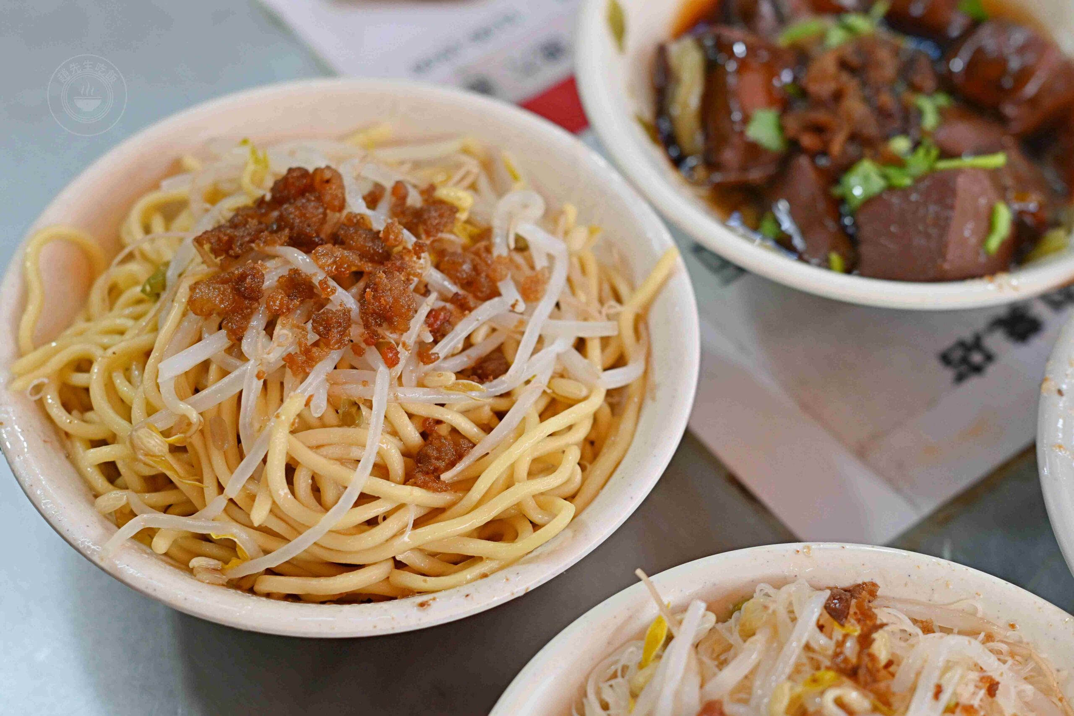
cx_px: 537
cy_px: 358
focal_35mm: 75
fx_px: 2237
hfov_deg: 27.0
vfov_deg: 18.2
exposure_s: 1/200
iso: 360
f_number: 3.2
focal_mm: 50
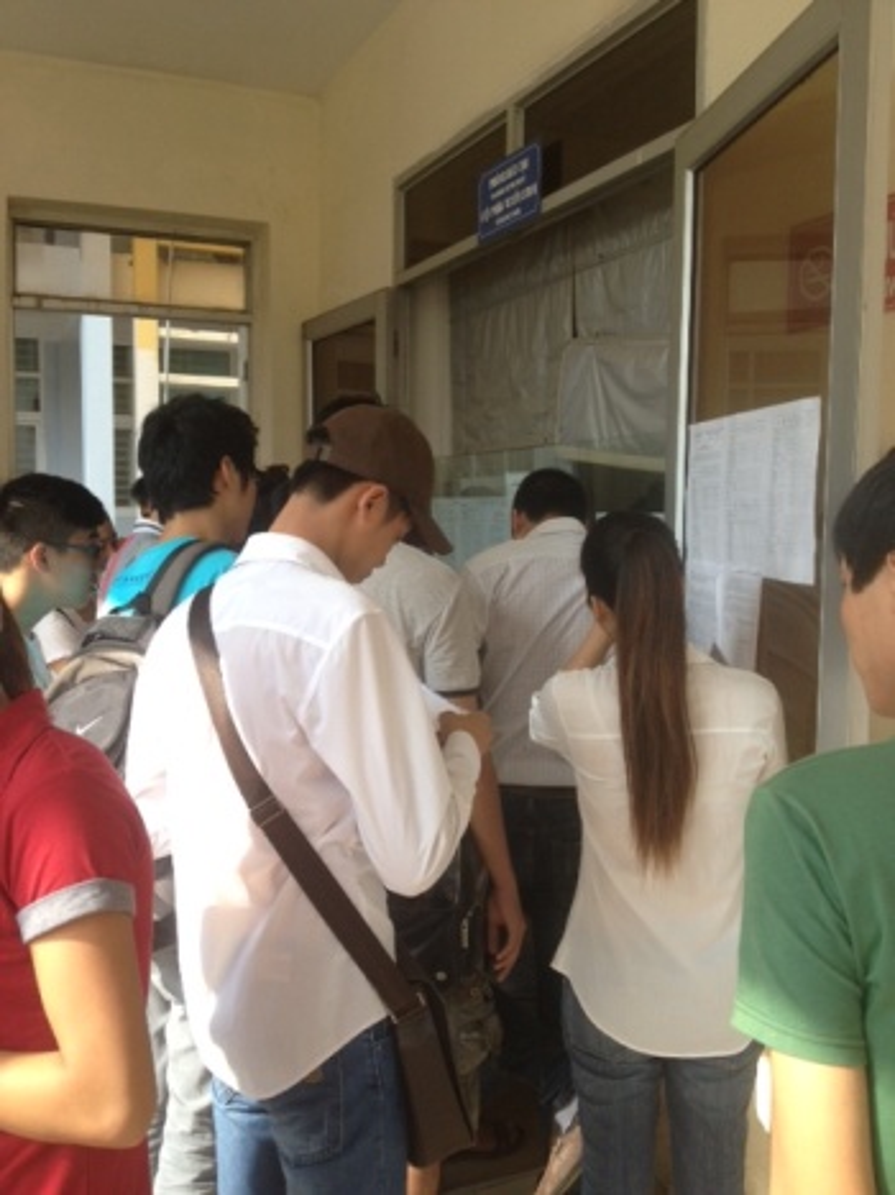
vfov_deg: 52.6
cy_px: 598
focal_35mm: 35
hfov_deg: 40.7
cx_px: 448
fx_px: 1207
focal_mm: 4.28
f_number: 2.4
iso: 80
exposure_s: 1/445
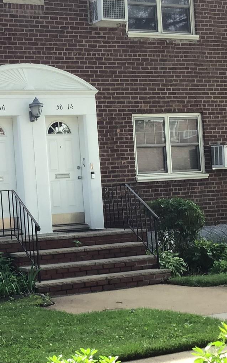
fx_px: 654
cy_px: 186
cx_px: -34
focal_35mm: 66
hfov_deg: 18.8
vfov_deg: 31.1
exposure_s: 1/138
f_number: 2.4
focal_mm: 3.3
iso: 25
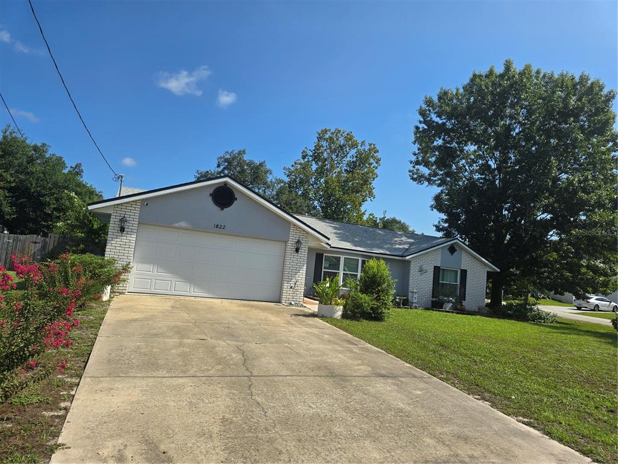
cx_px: 309
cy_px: 232
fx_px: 411
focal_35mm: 23
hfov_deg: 73.9
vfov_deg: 58.9
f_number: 1.7
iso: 12
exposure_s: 1/989
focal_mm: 6.3
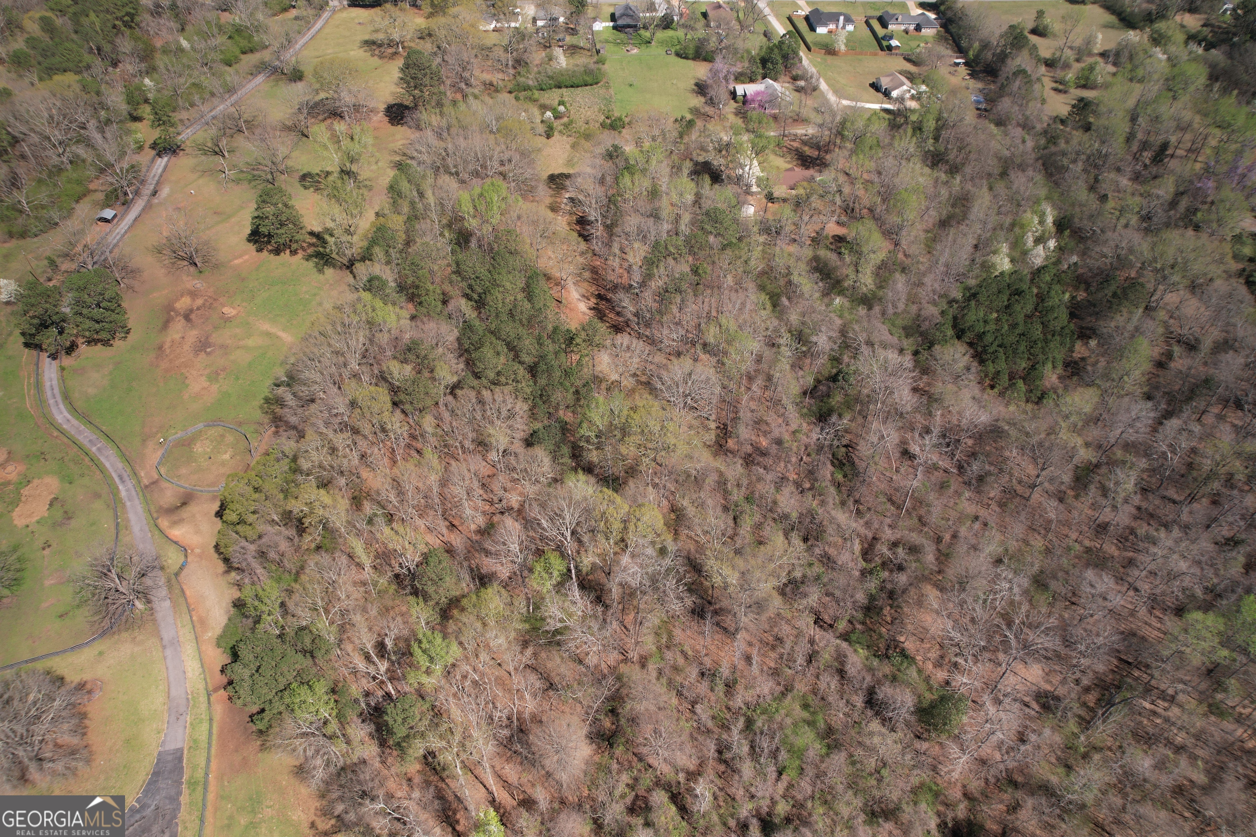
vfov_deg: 57.2
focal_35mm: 22
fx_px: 767
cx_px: 628
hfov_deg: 78.6
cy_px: 418
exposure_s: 1/20
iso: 100
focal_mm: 8.38
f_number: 2.8
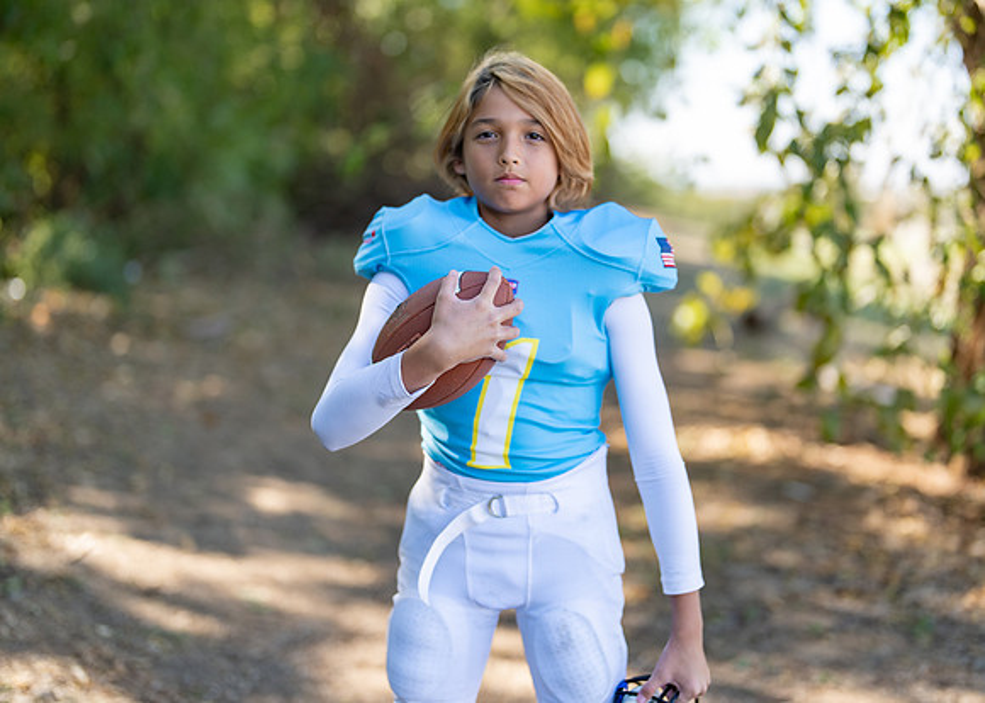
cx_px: 526
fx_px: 1605
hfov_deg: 34.1
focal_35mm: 57
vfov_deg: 24.7
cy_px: 319
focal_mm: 50
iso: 100
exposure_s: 1/1600
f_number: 1.2
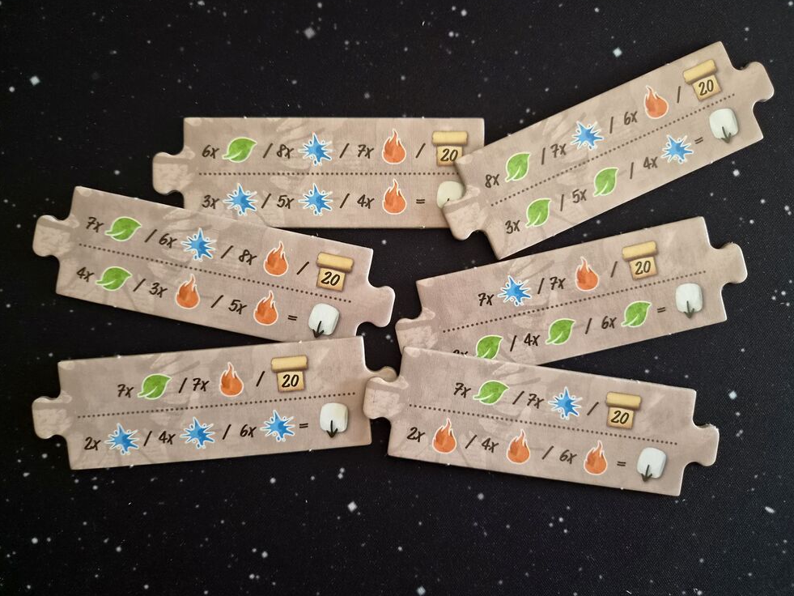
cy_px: 287
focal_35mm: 24
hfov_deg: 71.6
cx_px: 400
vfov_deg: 56.8
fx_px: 551
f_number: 1.8
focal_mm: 5.4
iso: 1000
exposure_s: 1/100
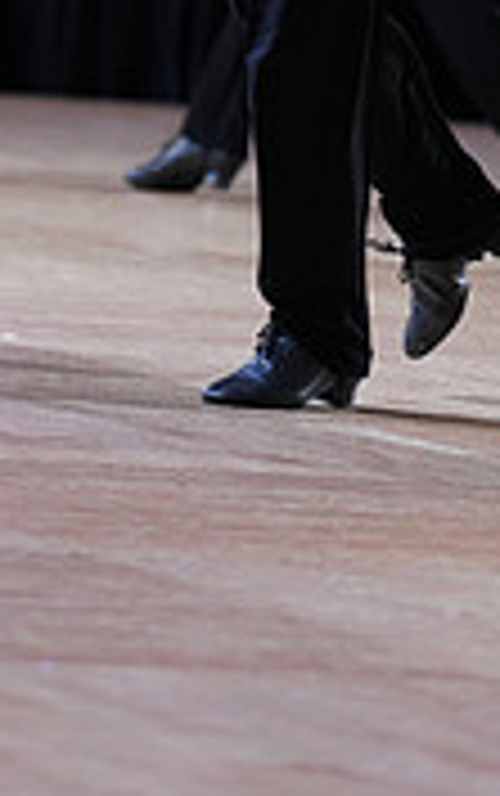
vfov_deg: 4.3
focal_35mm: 480
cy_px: -396
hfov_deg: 2.7
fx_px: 10440
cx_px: -182
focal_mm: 144
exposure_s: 1/500
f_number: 2.8
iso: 800
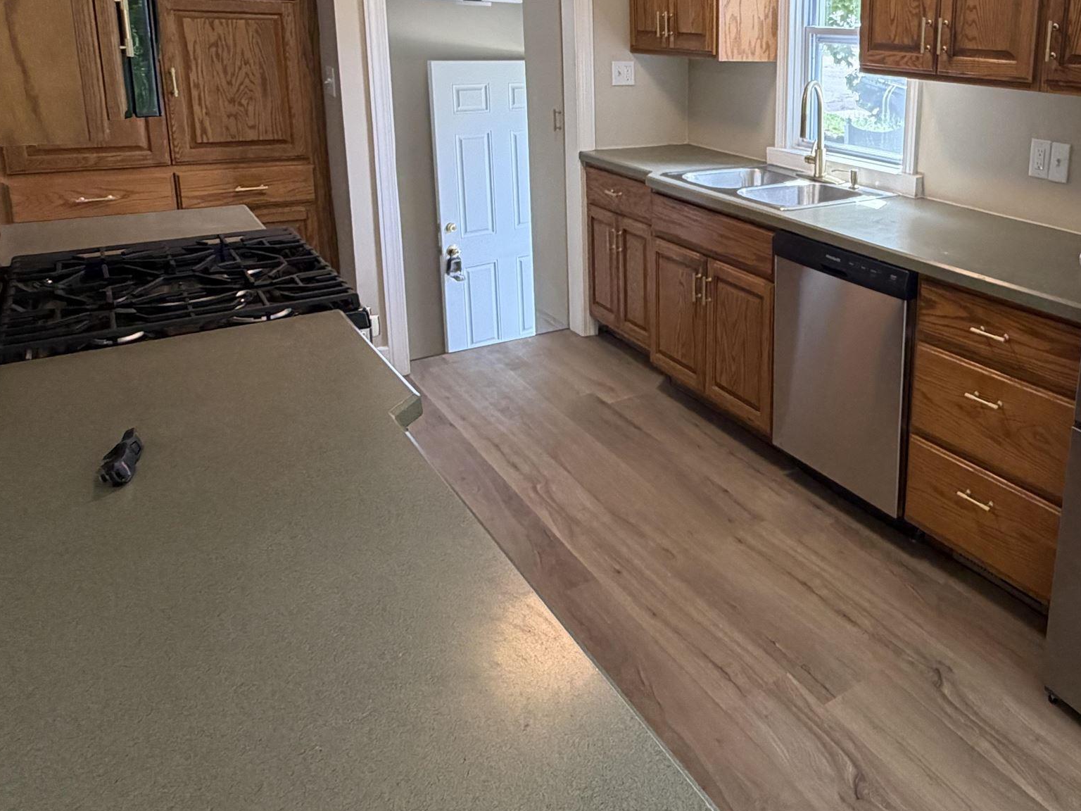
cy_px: 212
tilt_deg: -11.6
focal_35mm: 28
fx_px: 874
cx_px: 869
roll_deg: -1.7
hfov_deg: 58.4
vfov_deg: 48.0
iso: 250
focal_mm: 2.22
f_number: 2.2
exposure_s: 1/120
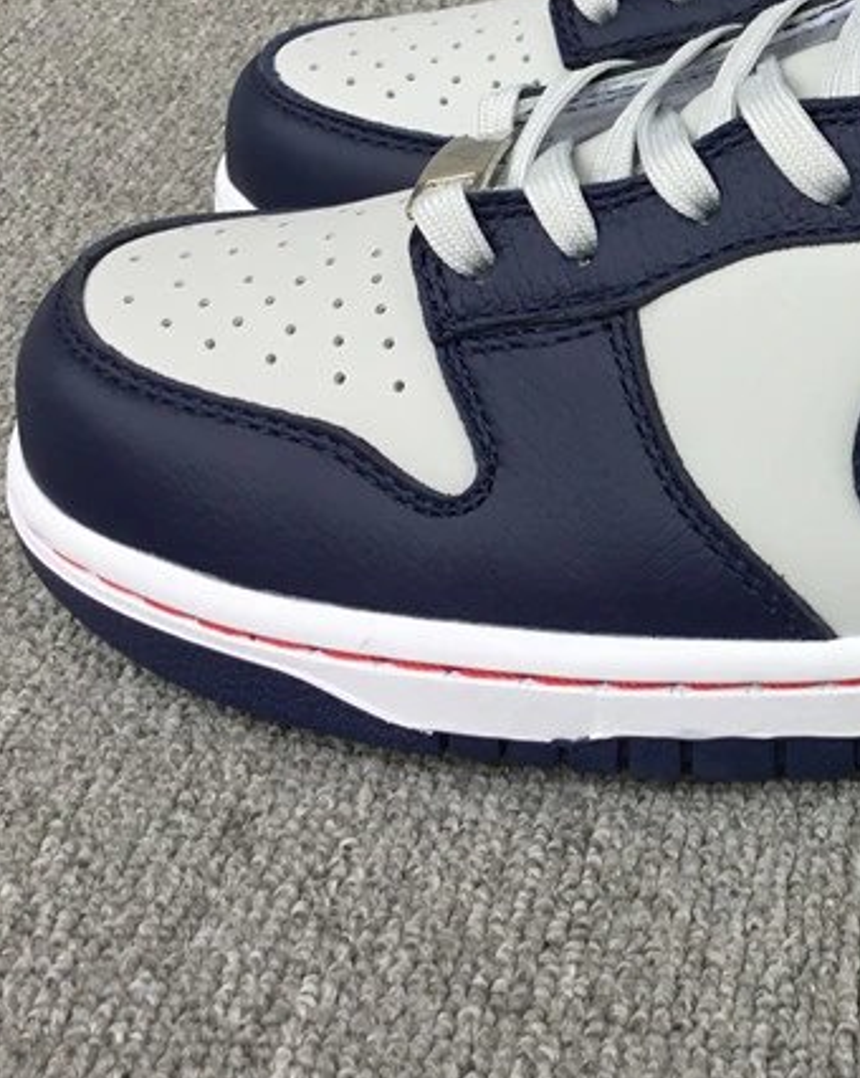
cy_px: 300
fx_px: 2039
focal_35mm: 64
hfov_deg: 22.1
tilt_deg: -26.9
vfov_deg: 29.2
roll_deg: -2.6
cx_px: 1009
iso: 25
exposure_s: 1/50
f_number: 2.4
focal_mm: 3.3
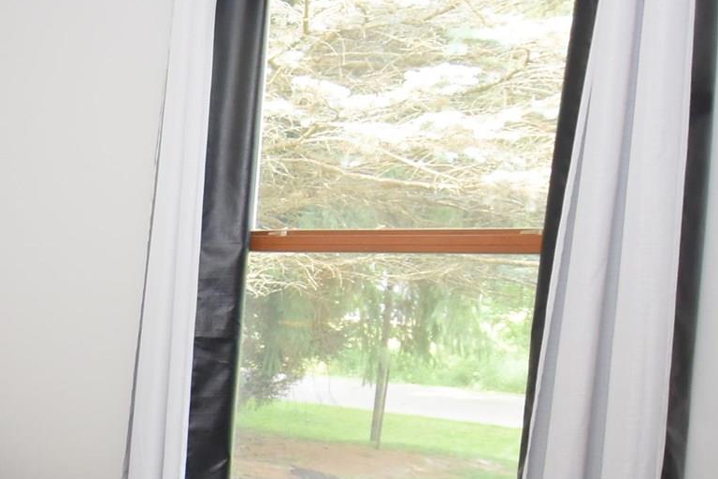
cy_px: 459
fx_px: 1197
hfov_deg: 27.4
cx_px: -238
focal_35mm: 60
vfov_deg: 21.9
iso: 800
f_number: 4.5
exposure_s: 1/60
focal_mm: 10
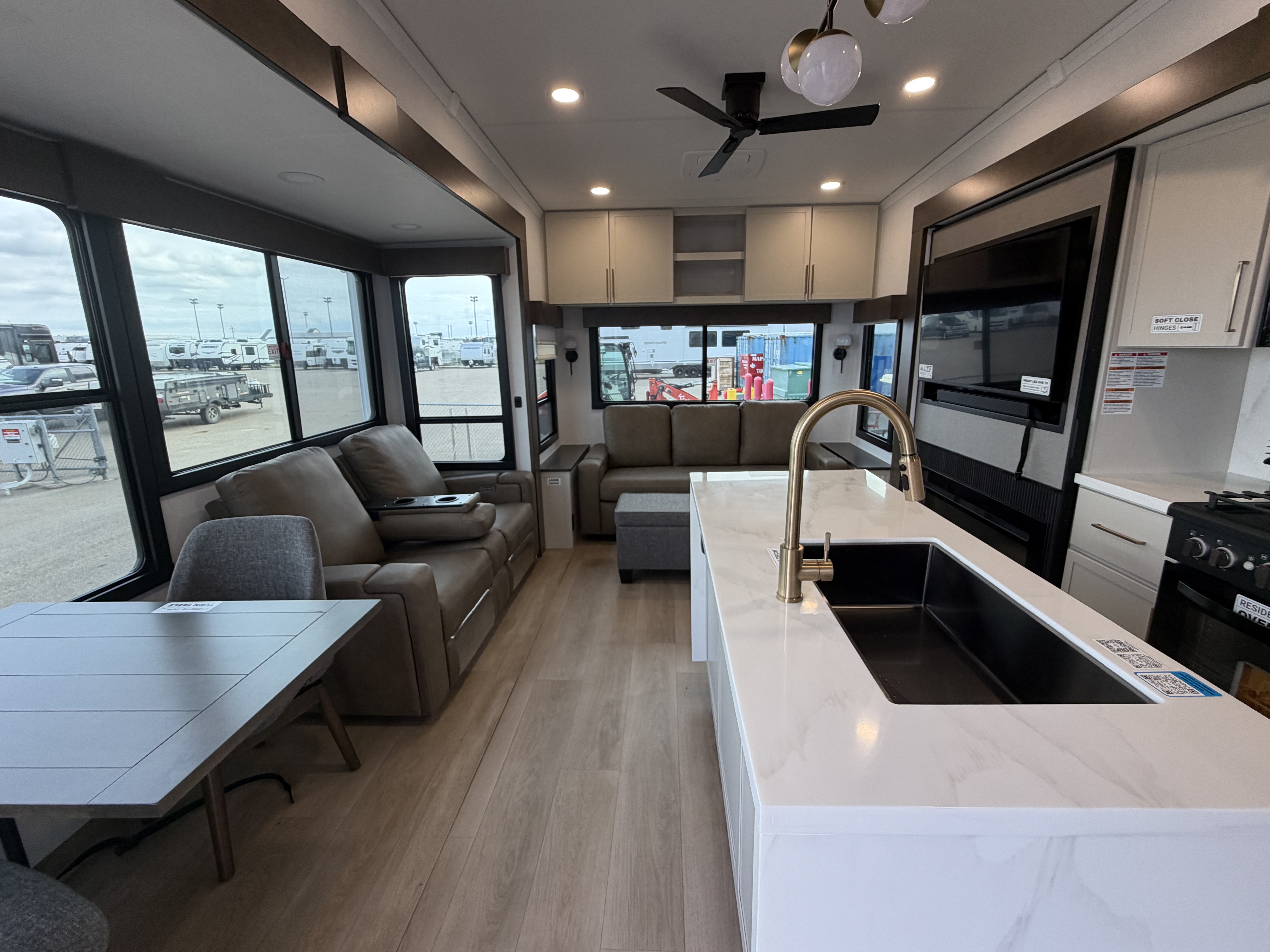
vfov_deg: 81.7
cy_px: 468
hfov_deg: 98.1
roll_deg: -0.2
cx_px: 652
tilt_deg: -13.3
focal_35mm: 15
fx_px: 550
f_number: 2.2
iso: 80
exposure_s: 1/88
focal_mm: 2.22
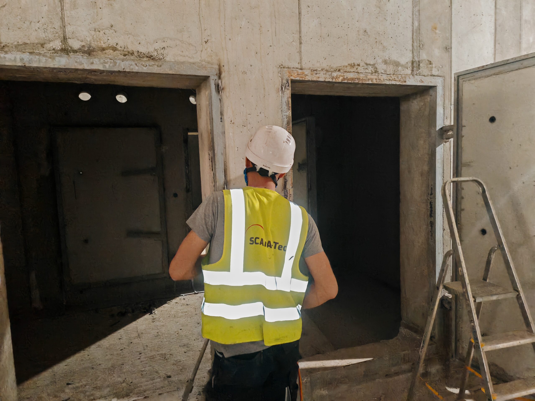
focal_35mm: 25
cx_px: 268
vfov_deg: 54.9
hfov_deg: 69.4
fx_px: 386
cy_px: 200
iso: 1250
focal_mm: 5.3
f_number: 1.9
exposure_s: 1/110
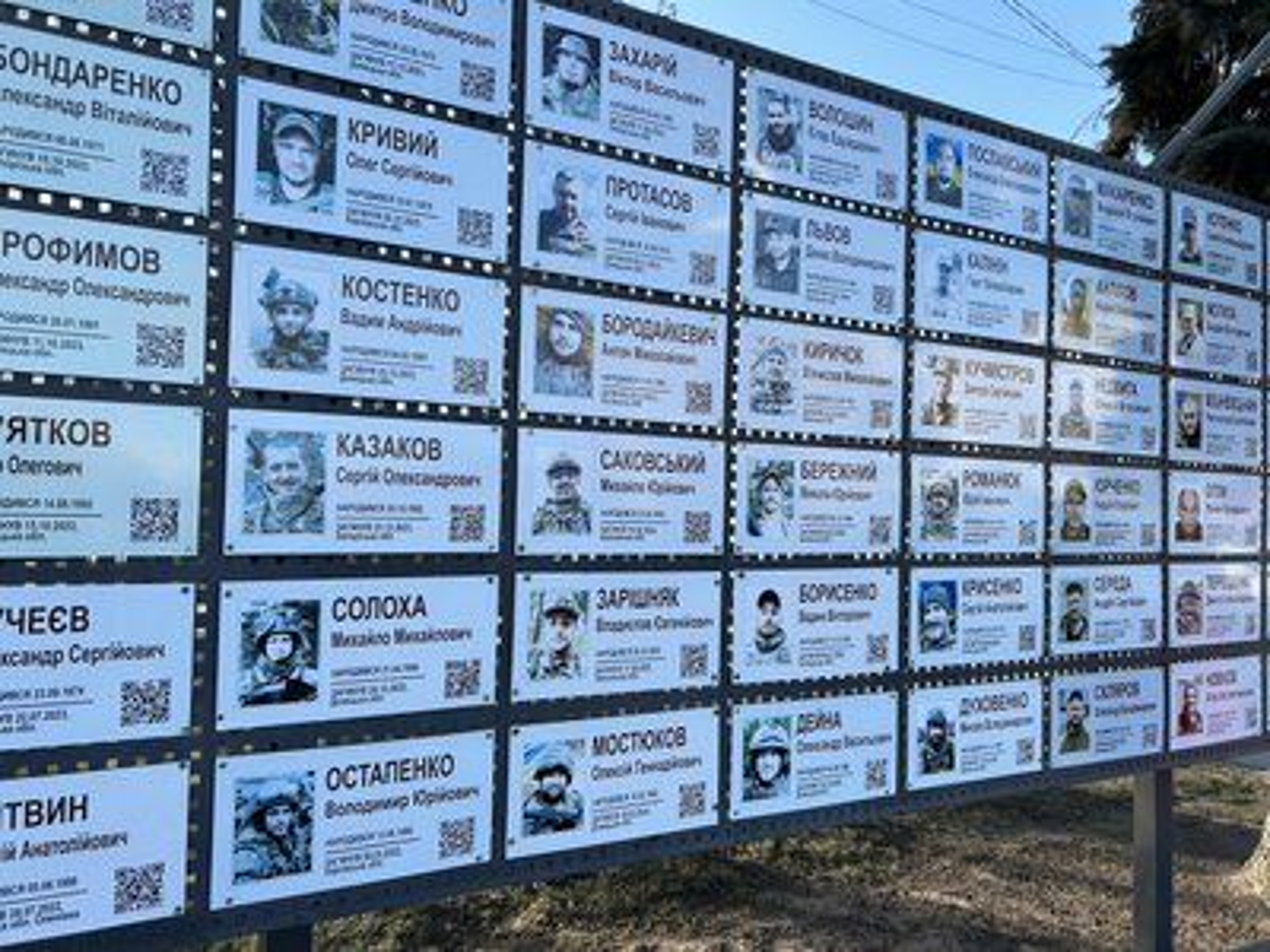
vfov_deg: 53.1
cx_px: 635
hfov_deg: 67.3
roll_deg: -1.2
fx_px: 954
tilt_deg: +2.0
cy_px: 476
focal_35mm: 26
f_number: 1.5
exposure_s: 1/1100
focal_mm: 5.7
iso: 50
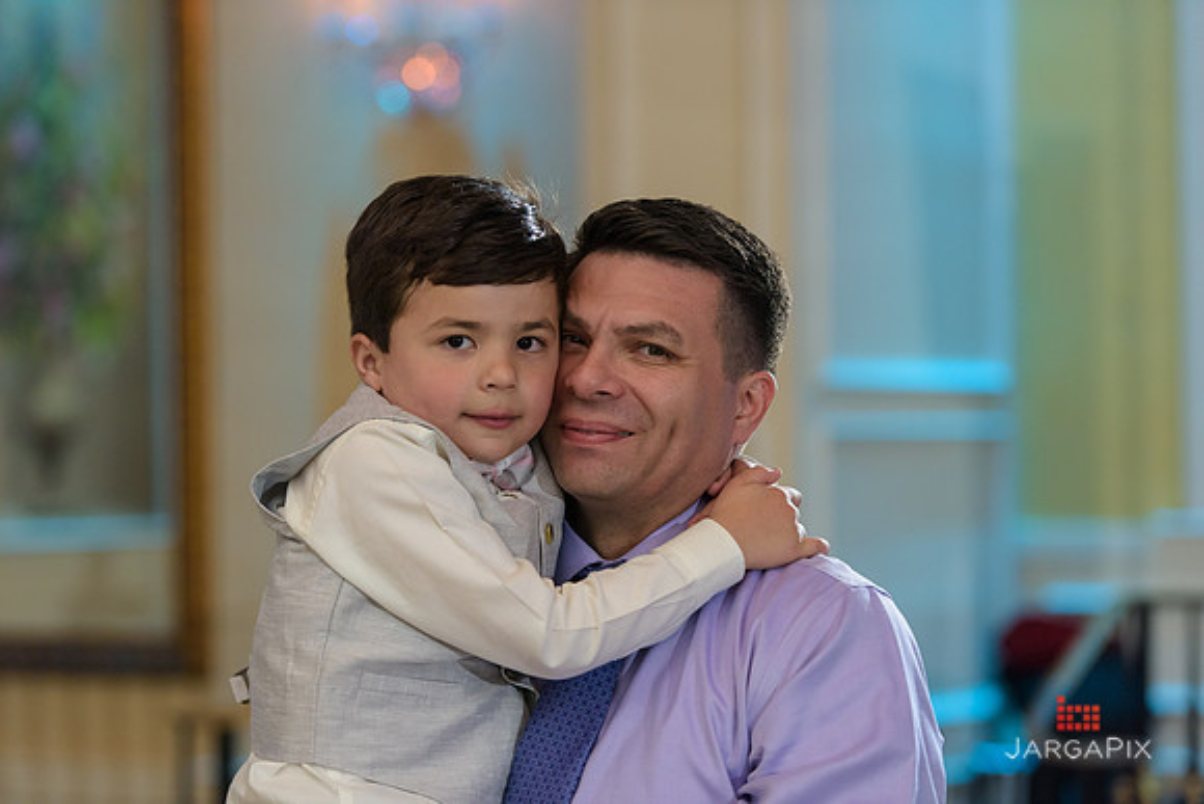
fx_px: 3880
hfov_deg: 17.6
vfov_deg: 11.8
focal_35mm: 116
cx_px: 602
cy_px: 402
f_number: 3.2
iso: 1600
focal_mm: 116
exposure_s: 1/125
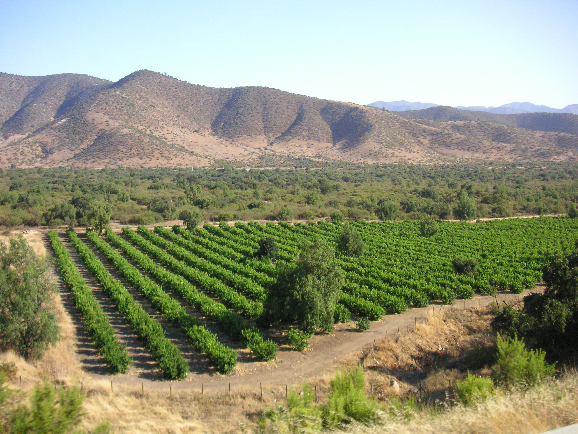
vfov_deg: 38.7
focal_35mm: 37
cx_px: 289
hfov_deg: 50.1
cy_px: 217
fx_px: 618
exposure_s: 1/750
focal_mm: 6.1
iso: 160
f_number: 2.8
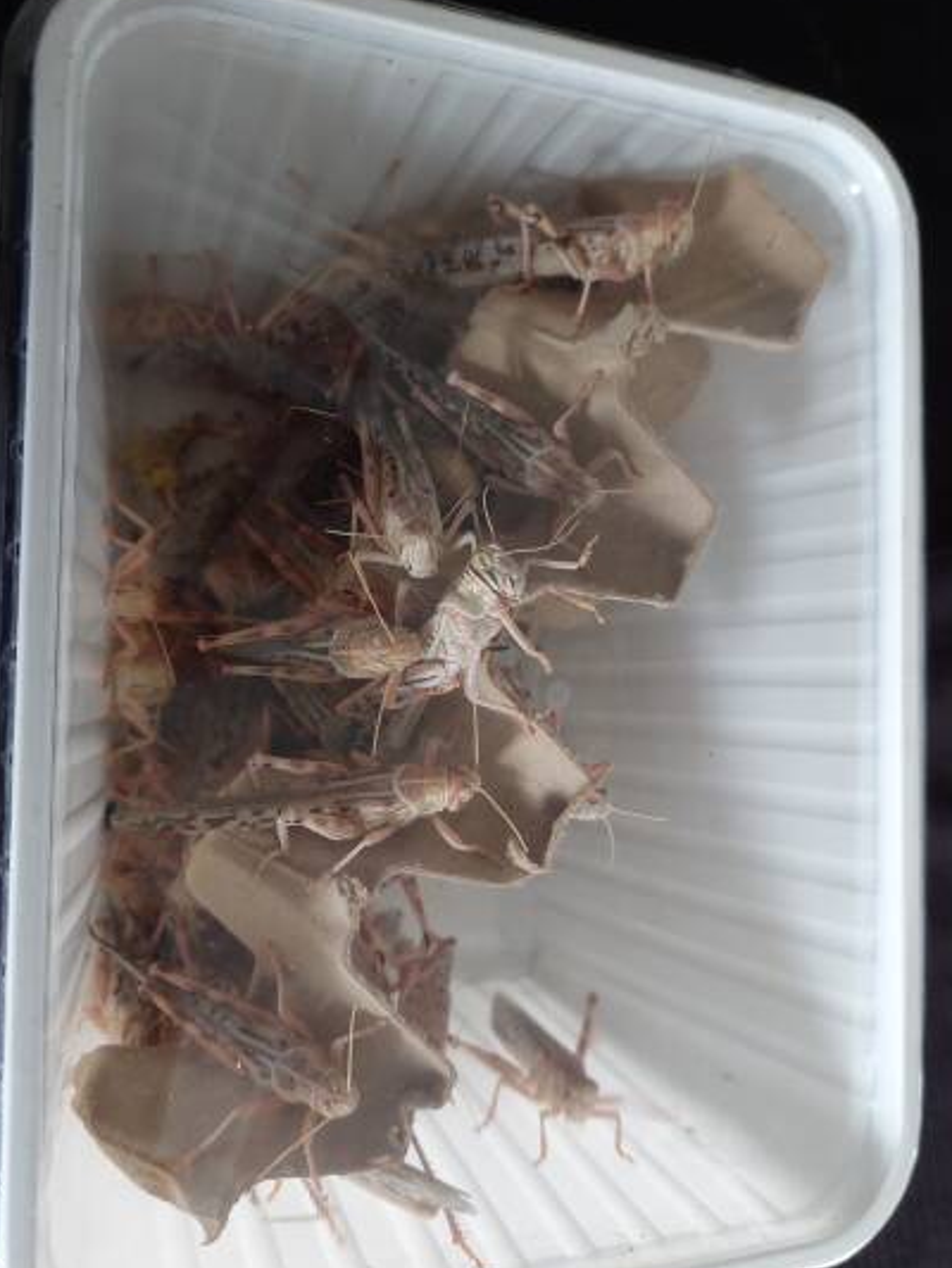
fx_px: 990
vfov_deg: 65.3
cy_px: 640
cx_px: 464
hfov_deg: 51.4
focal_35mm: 27
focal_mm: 5.23
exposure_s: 1/33
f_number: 1.8
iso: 400
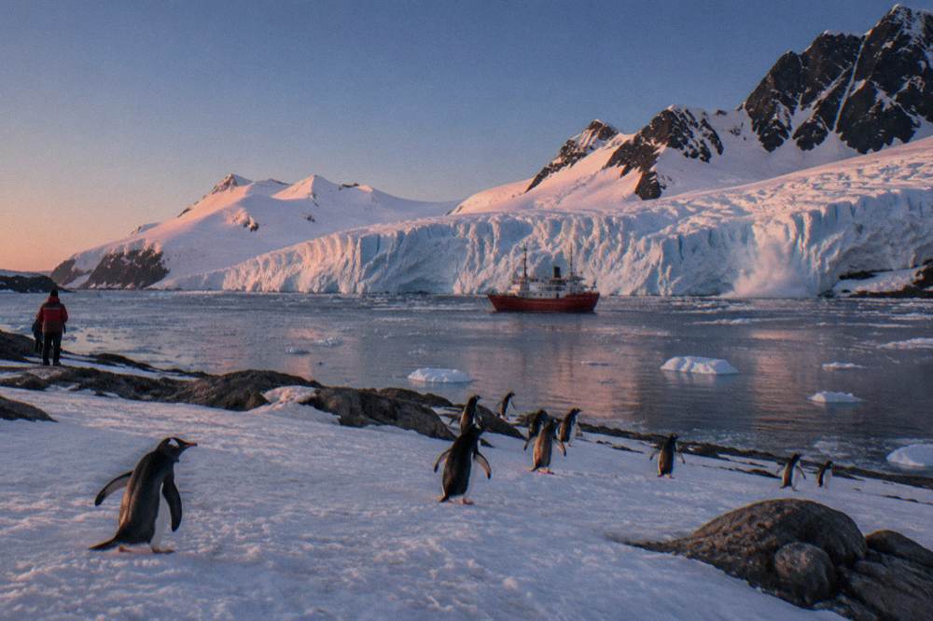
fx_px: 1658
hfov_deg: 31.4
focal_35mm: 64
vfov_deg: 21.2
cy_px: 310
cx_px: 466
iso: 10000
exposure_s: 1/30
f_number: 9
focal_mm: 64
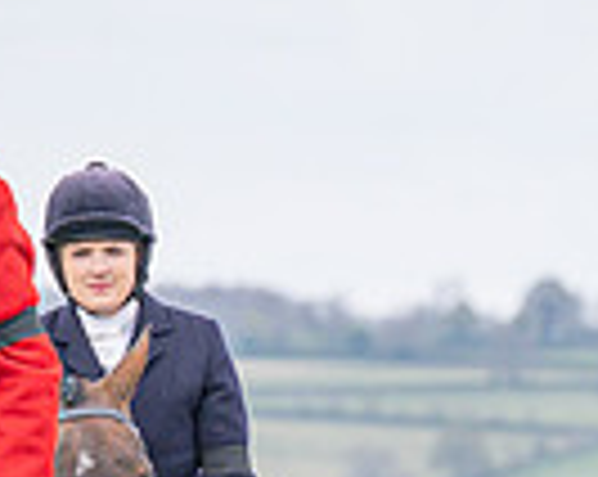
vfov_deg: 1.6
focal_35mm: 993
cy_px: 698
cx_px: 453
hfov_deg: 2.0
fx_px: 17549
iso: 200
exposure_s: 1/500
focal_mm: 125
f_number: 4
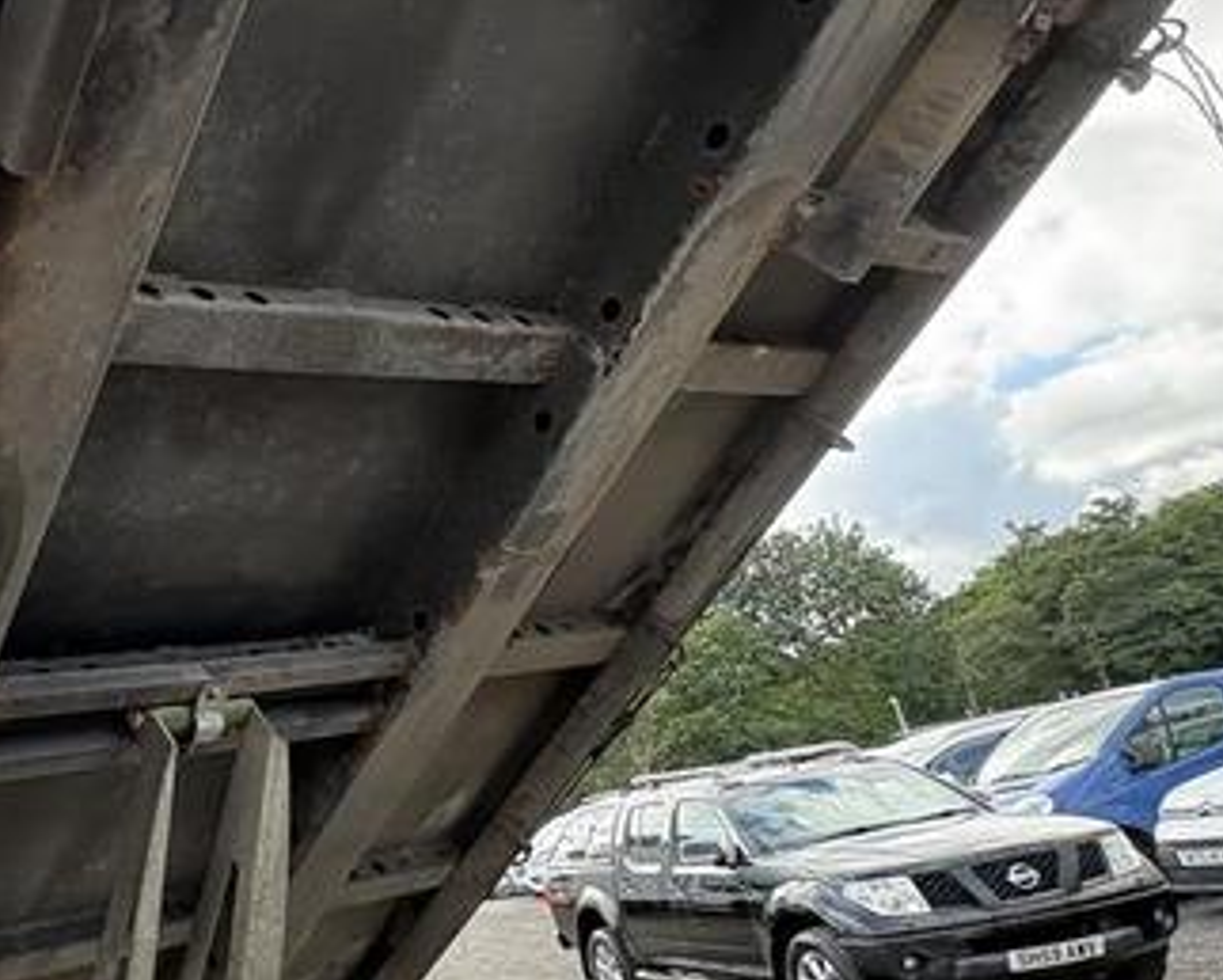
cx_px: -11
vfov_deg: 38.5
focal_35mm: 38
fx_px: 1376
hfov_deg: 41.4
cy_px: 688
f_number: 2.2
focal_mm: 2.22
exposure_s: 1/183
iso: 64
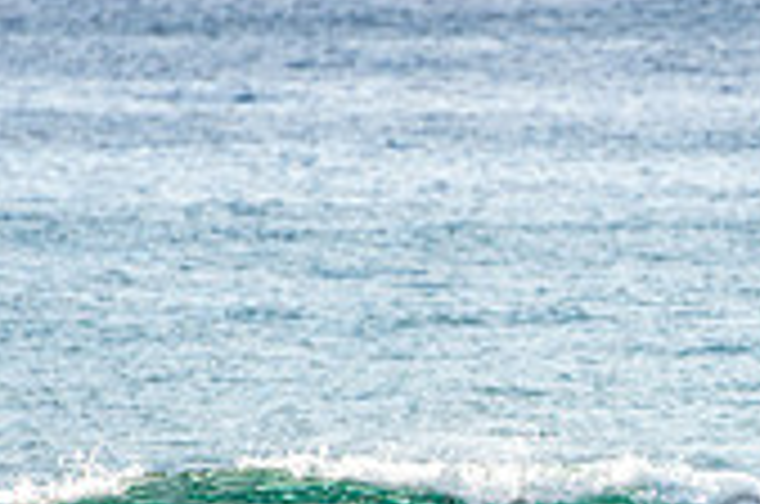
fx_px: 21745
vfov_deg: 1.3
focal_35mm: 1032
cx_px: 904
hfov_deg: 2.0
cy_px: 524
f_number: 2.8
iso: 100
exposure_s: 1/1600
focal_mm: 200
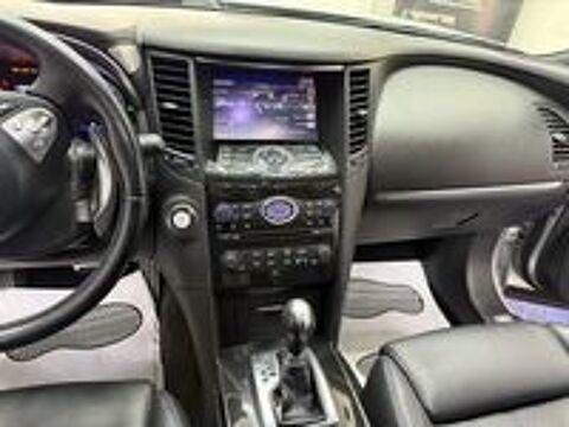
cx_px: 284
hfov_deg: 71.6
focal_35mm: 24
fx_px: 394
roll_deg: -8.0
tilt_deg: -32.6
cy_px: 214
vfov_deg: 56.8
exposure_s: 1/60
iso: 800
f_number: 1.78
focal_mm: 6.76
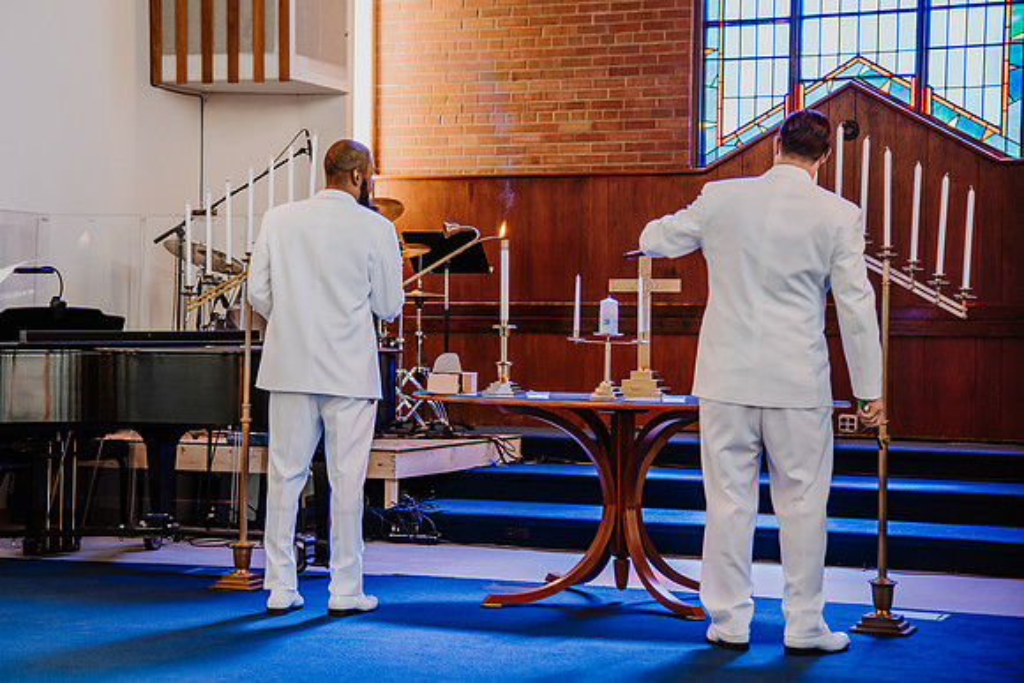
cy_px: 316
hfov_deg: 25.3
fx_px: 2282
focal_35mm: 80
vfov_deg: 17.0
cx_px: 437
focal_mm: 70
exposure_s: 1/125
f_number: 4
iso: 800
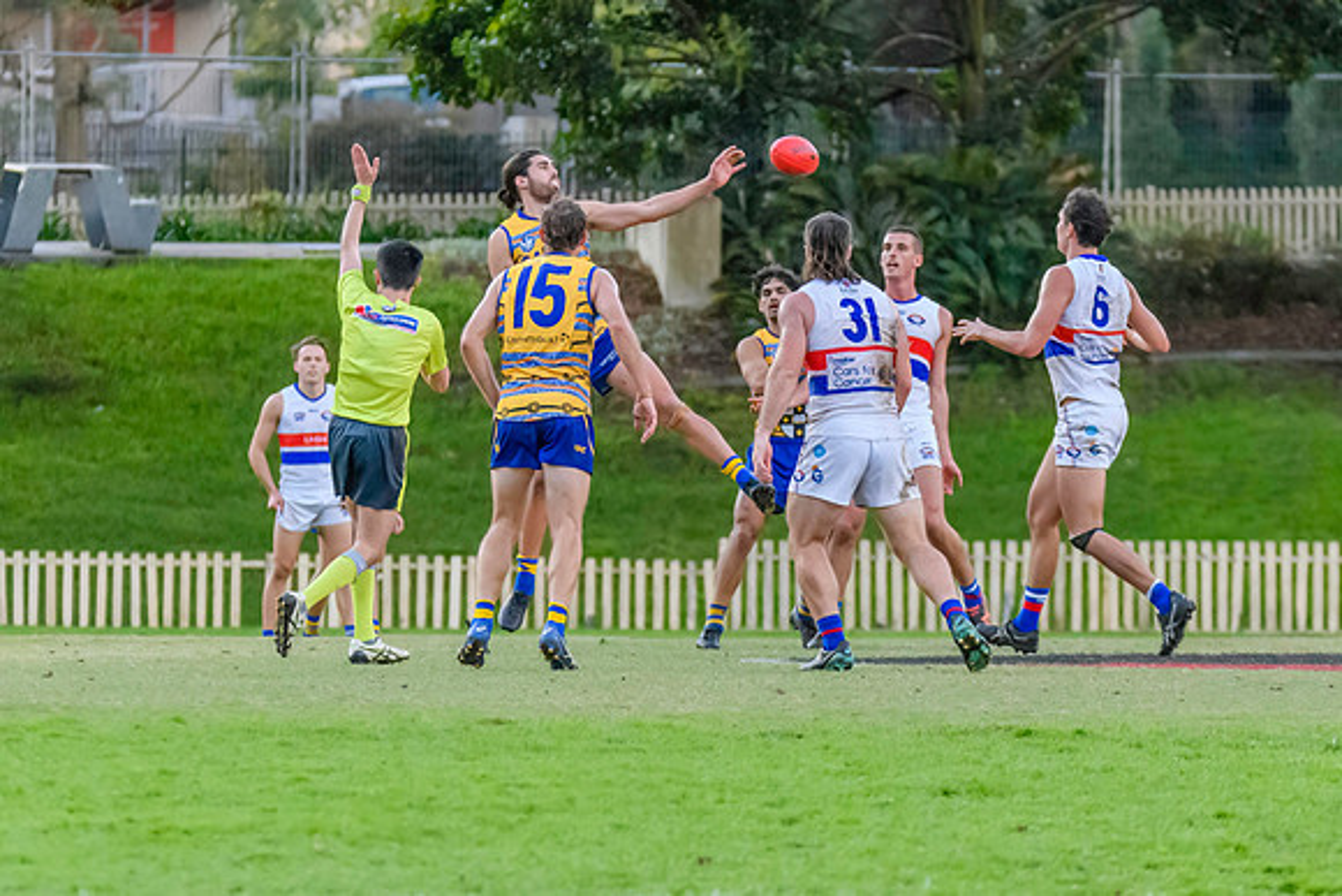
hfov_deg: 4.4
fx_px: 17618
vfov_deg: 2.9
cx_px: 772
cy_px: 352
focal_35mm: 473
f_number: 5.6
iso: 9000
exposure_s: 1/1600
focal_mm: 250
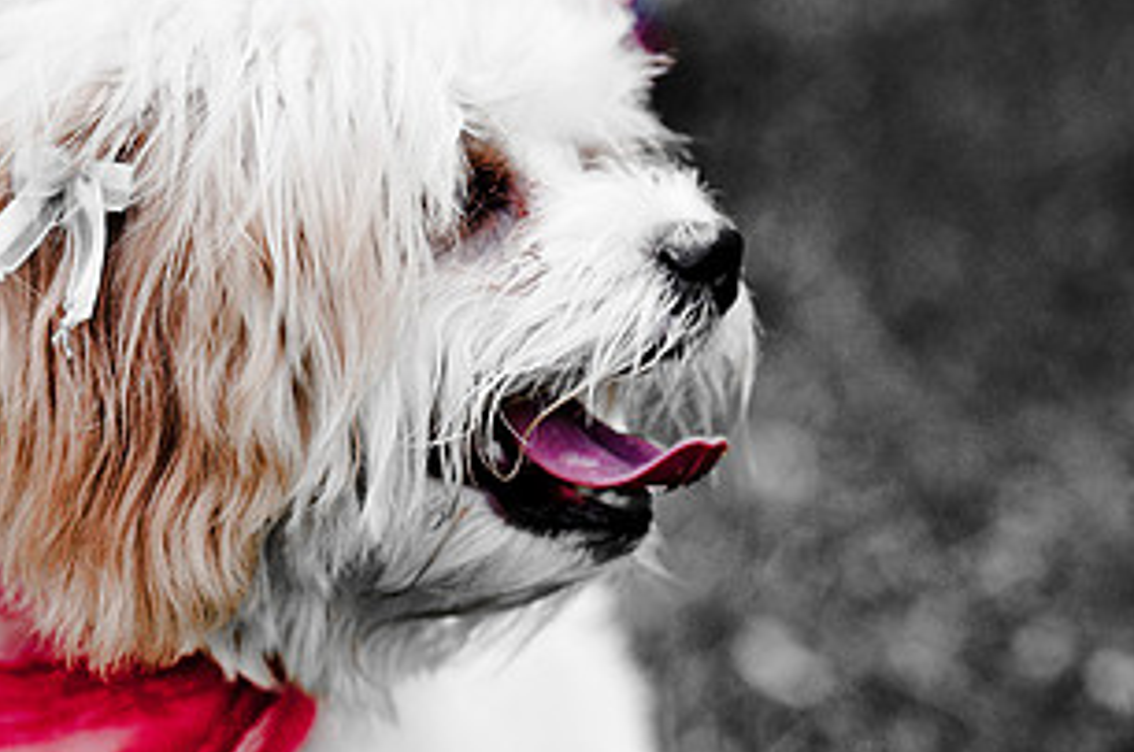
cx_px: 437
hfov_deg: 5.8
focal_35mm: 355
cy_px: 535
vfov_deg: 3.9
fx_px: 11163
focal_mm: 125
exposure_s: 1/2500
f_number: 2.8
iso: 200
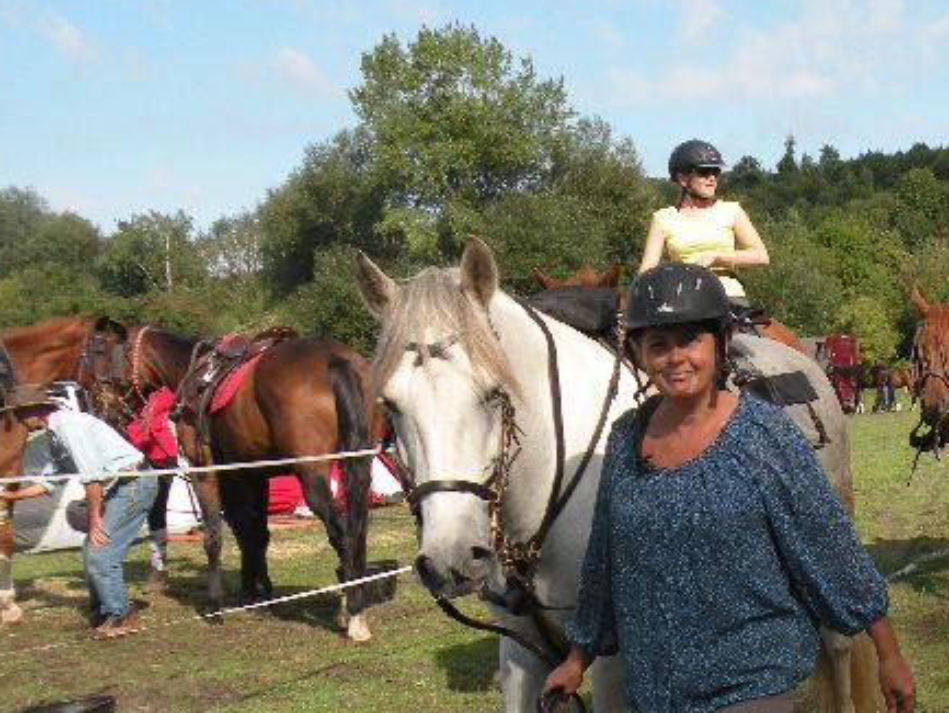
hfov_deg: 30.3
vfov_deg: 24.0
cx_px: 857
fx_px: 1673
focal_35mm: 61
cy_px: 388
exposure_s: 1/877
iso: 100
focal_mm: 5.8
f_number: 3.5
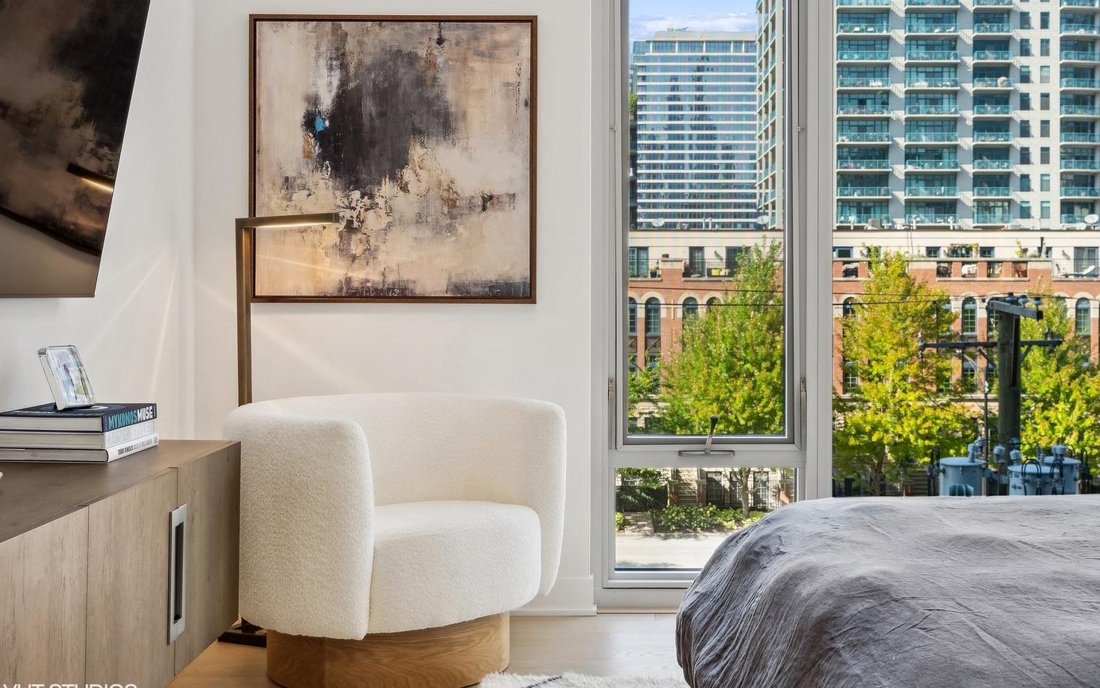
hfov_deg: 46.1
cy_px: 279
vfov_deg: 29.8
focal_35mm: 43
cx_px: 617
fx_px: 1289
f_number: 7.1
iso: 320
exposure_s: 1/40
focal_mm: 24
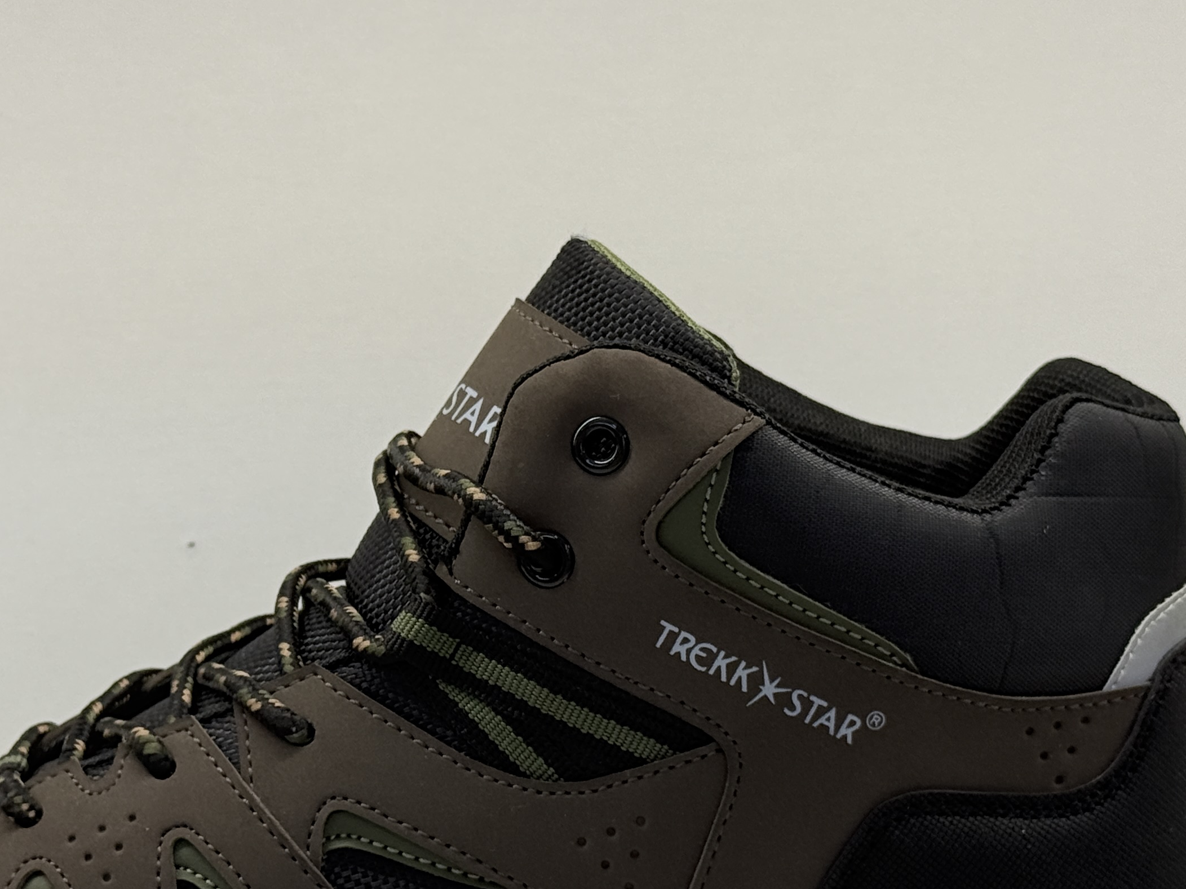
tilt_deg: -11.1
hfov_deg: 21.3
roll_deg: +1.5
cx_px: 528
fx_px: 3152
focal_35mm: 92
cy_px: 625
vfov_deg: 16.0
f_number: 1.78
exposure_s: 1/207
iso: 64
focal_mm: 6.76
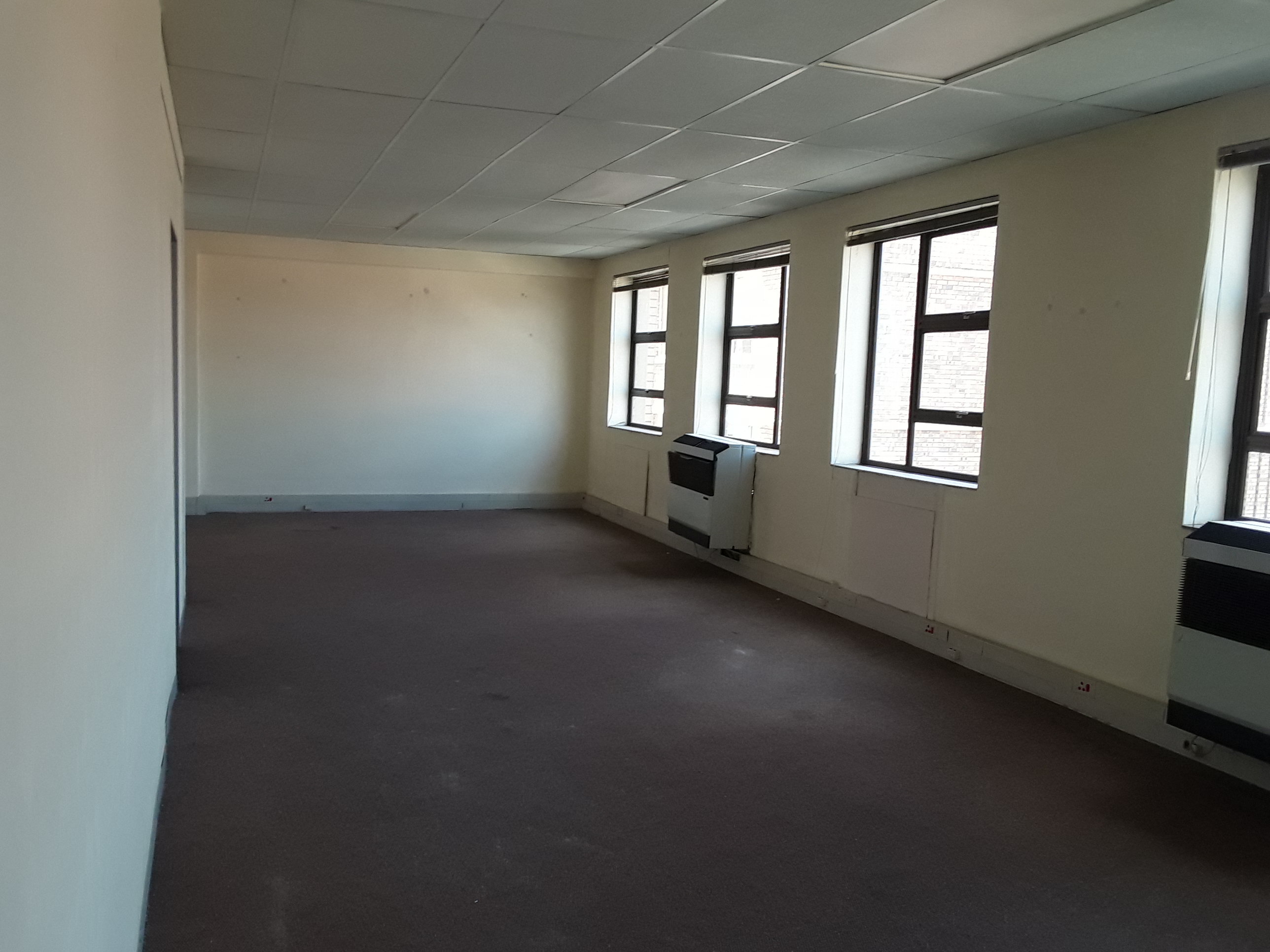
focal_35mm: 30
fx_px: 1101
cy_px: 476
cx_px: 635
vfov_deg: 46.8
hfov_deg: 60.0
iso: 50
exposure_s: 1/100
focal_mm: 2.2
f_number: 1.9
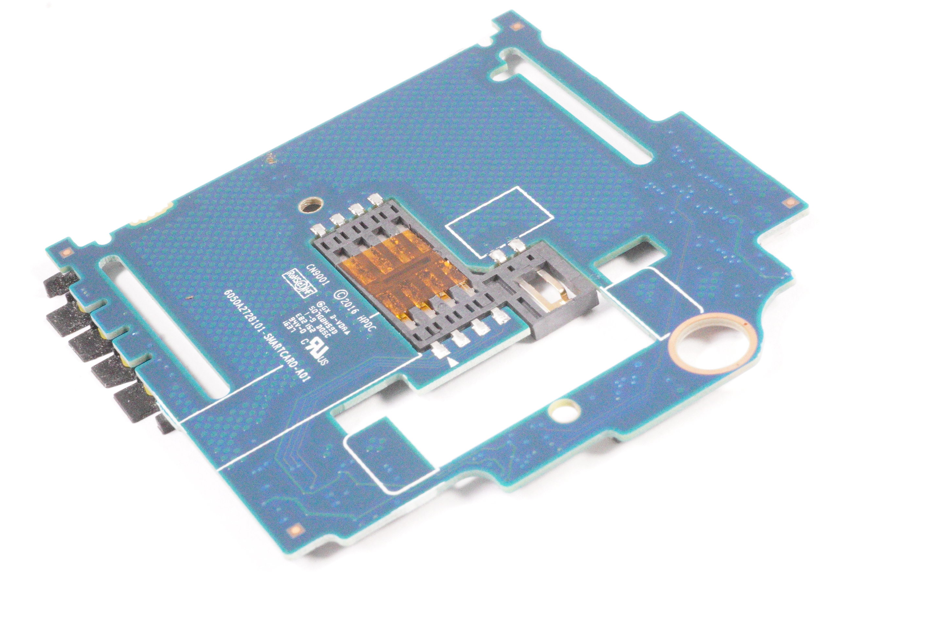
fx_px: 2039
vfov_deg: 17.2
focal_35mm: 79
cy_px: 302
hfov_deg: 25.7
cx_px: 470
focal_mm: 50
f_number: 22
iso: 12800
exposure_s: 1/200
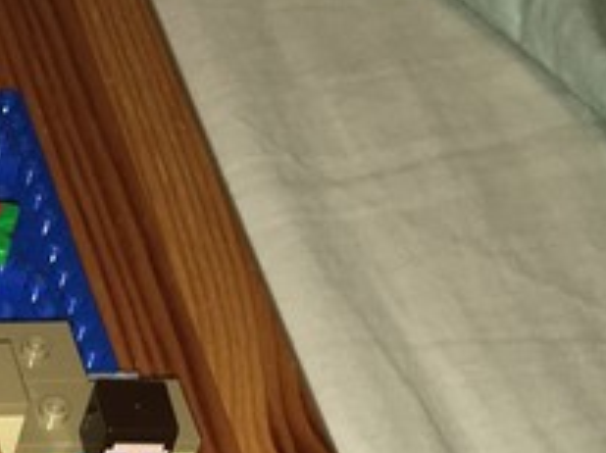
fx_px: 2221
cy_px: 628
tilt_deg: -47.8
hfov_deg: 13.7
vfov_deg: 11.3
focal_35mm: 127
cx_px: -518
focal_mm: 4.15
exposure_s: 1/25
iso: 25
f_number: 2.2
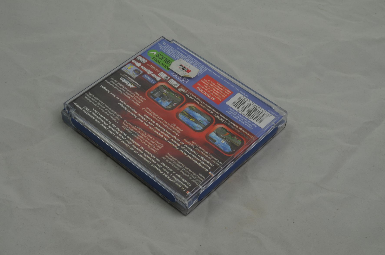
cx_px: 192
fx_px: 651
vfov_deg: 22.2
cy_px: 129
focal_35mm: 61
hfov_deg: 32.9
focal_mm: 40
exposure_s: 1/3
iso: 100
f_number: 20
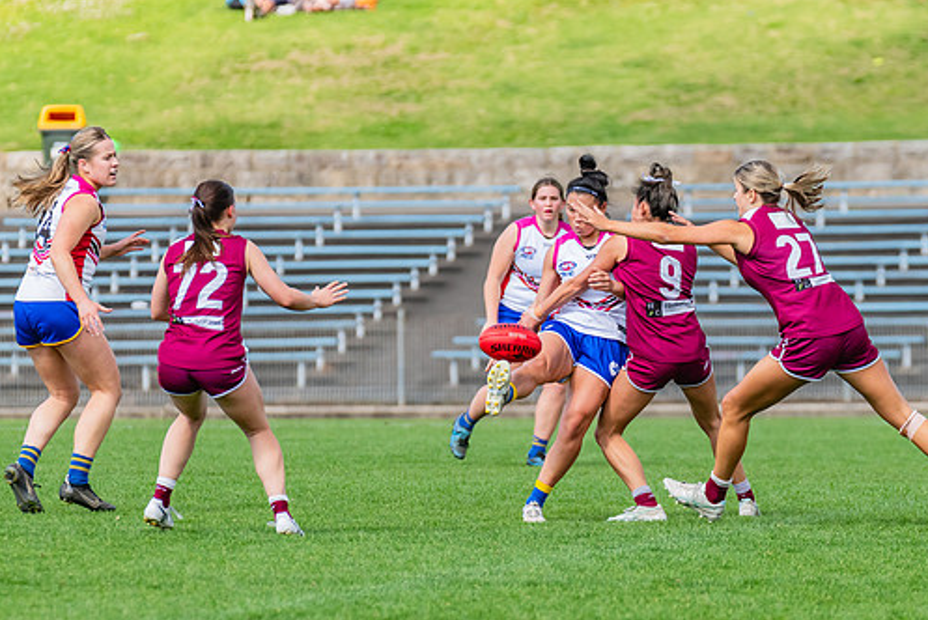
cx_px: 637
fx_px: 11529
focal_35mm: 447
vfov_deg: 3.1
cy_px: 400
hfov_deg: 4.6
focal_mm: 290
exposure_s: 1/1600
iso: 800
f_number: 5.6
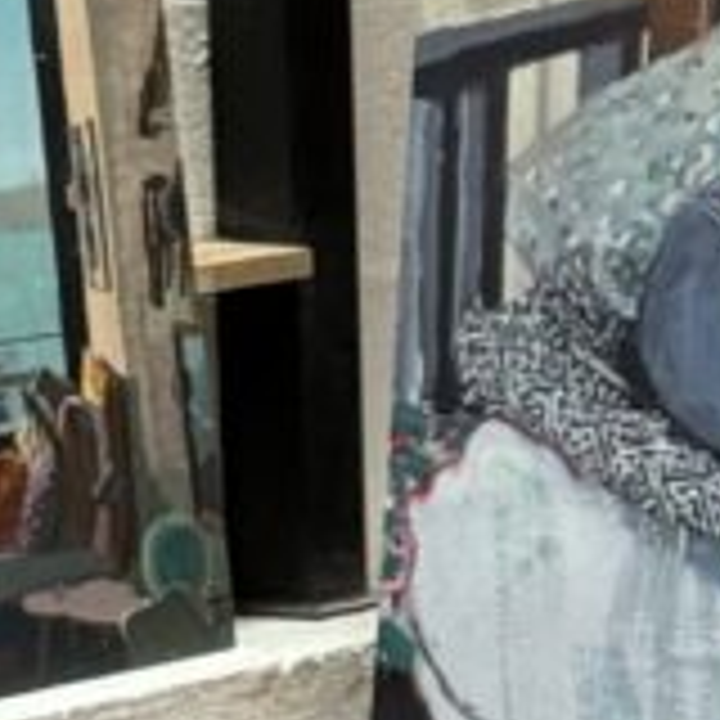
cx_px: 1503
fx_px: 6377
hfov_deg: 6.3
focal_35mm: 271
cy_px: 792
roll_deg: -1.1
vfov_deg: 6.4
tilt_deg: -11.4
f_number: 1.78
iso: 100
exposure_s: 1/74
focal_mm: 6.76
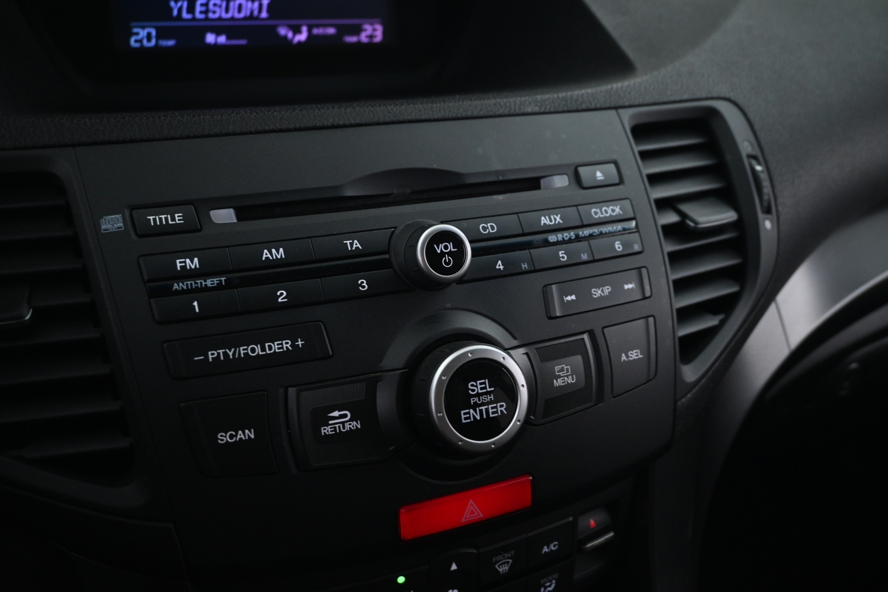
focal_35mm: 33
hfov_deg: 57.2
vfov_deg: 40.0
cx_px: 444
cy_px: 296
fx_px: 814
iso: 1600
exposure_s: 1/15
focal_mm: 22
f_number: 4
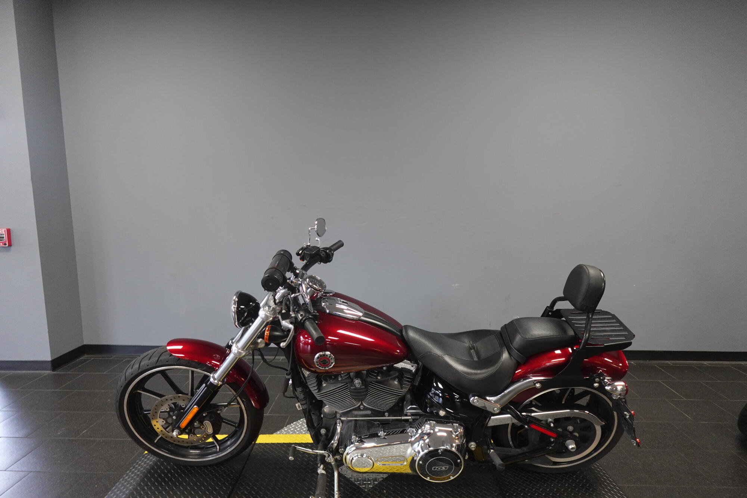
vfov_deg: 61.9
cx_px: 374
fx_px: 415
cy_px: 249
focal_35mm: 20
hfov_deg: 84.0
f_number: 2
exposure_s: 1/80
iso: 640
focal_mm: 7.6
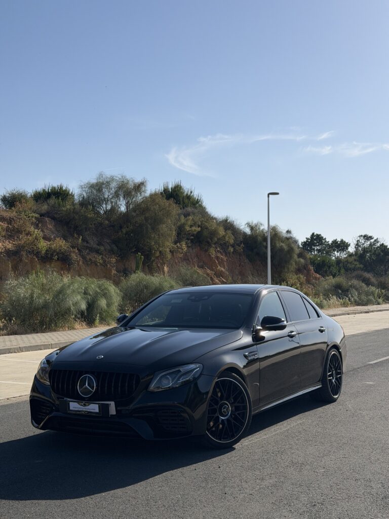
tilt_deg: +2.7
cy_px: 260
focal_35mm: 48
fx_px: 719
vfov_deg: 39.7
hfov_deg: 30.3
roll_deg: +0.2
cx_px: 194
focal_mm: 6.76
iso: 64
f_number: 1.78
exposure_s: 1/9901
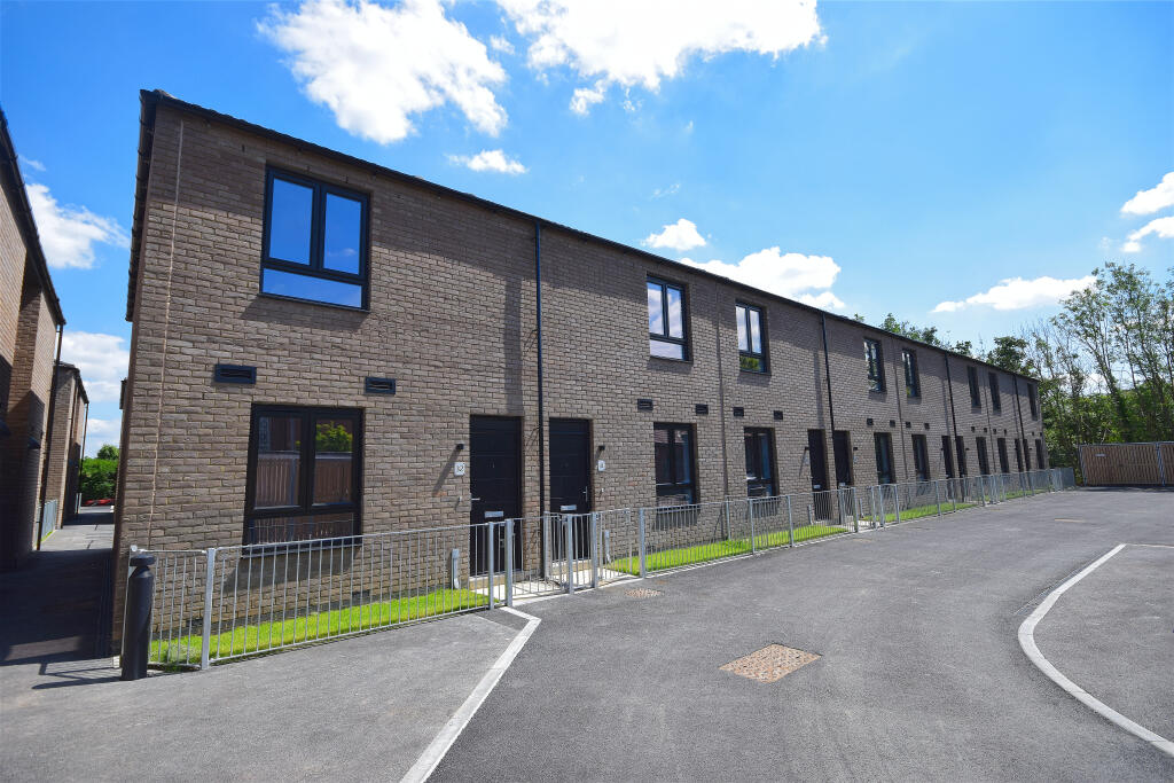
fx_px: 563
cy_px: 392
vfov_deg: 69.7
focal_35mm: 17
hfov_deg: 92.4
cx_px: 587
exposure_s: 1/320
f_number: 9
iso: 200
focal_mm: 11.5
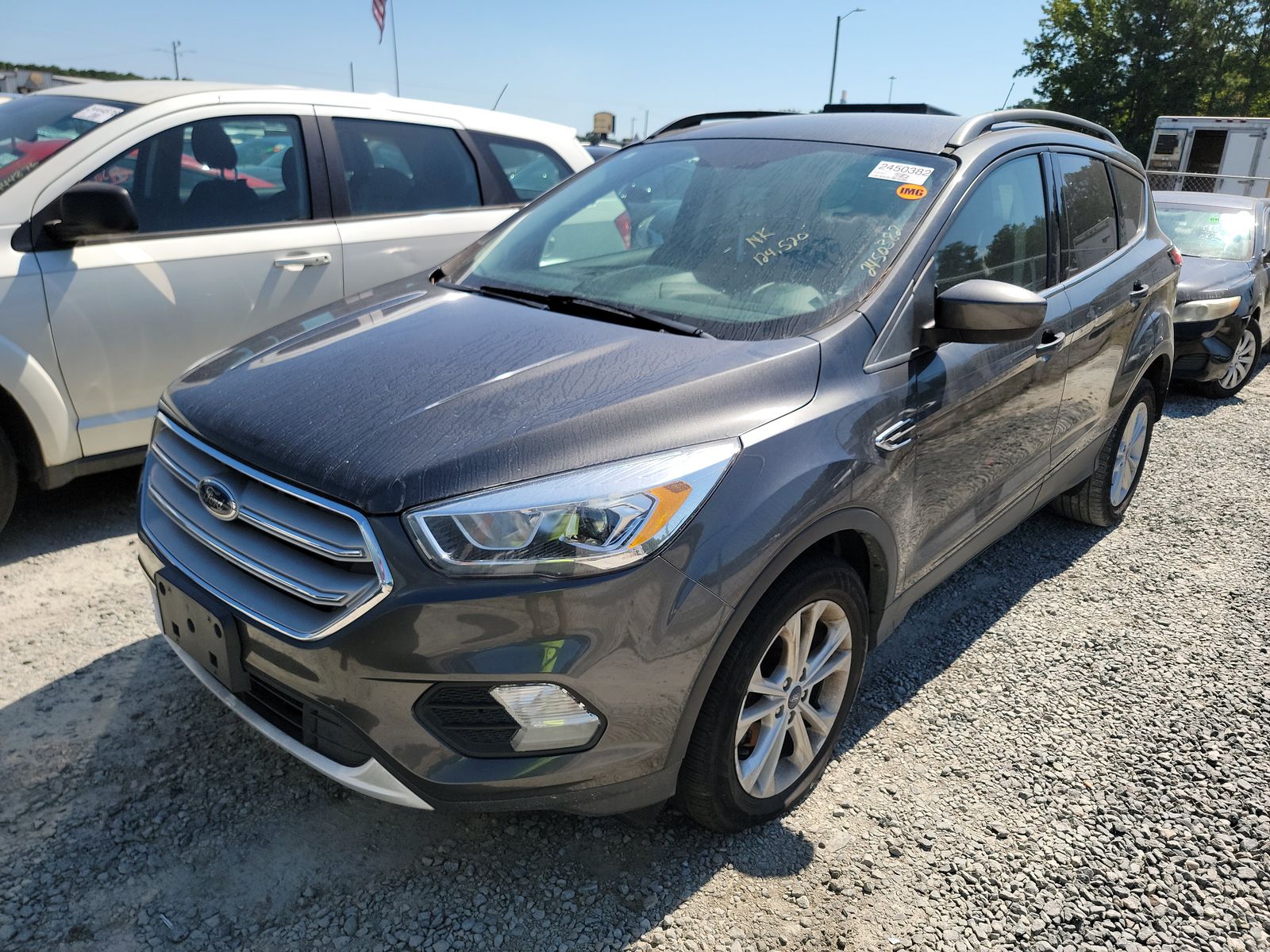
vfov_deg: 56.8
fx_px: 881
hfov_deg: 71.6
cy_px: 476
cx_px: 635
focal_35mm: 24
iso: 50
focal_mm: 6.7
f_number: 1.8
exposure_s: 1/861
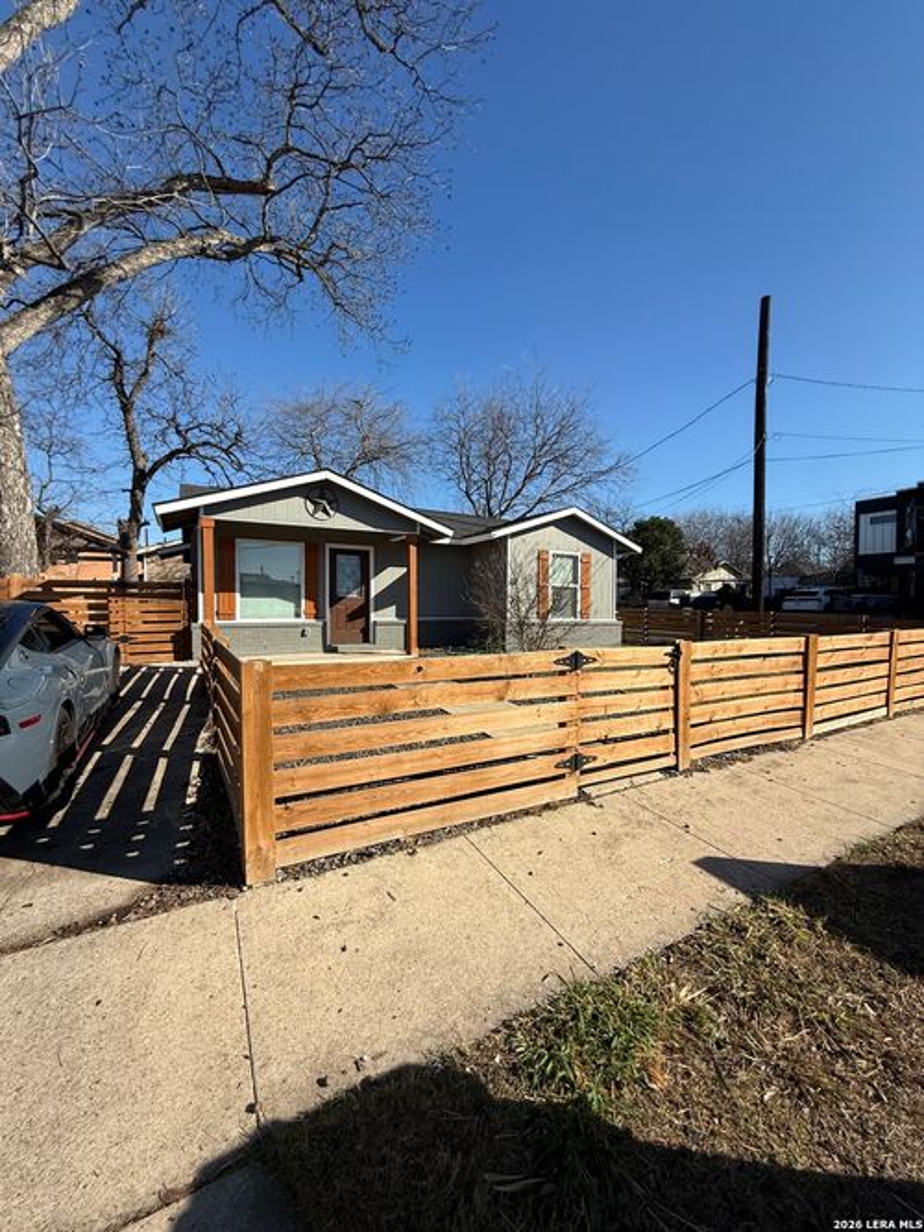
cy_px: 616
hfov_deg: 85.7
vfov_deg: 102.1
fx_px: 498
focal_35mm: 14
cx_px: 462
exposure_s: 1/2024
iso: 50
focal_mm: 2.22
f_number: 2.2
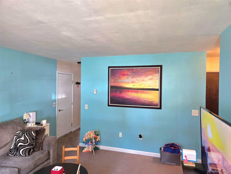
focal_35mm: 23
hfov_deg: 73.9
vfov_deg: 58.9
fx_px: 153
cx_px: 116
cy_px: 87
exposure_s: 1/120
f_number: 1.8
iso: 640
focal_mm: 5.4
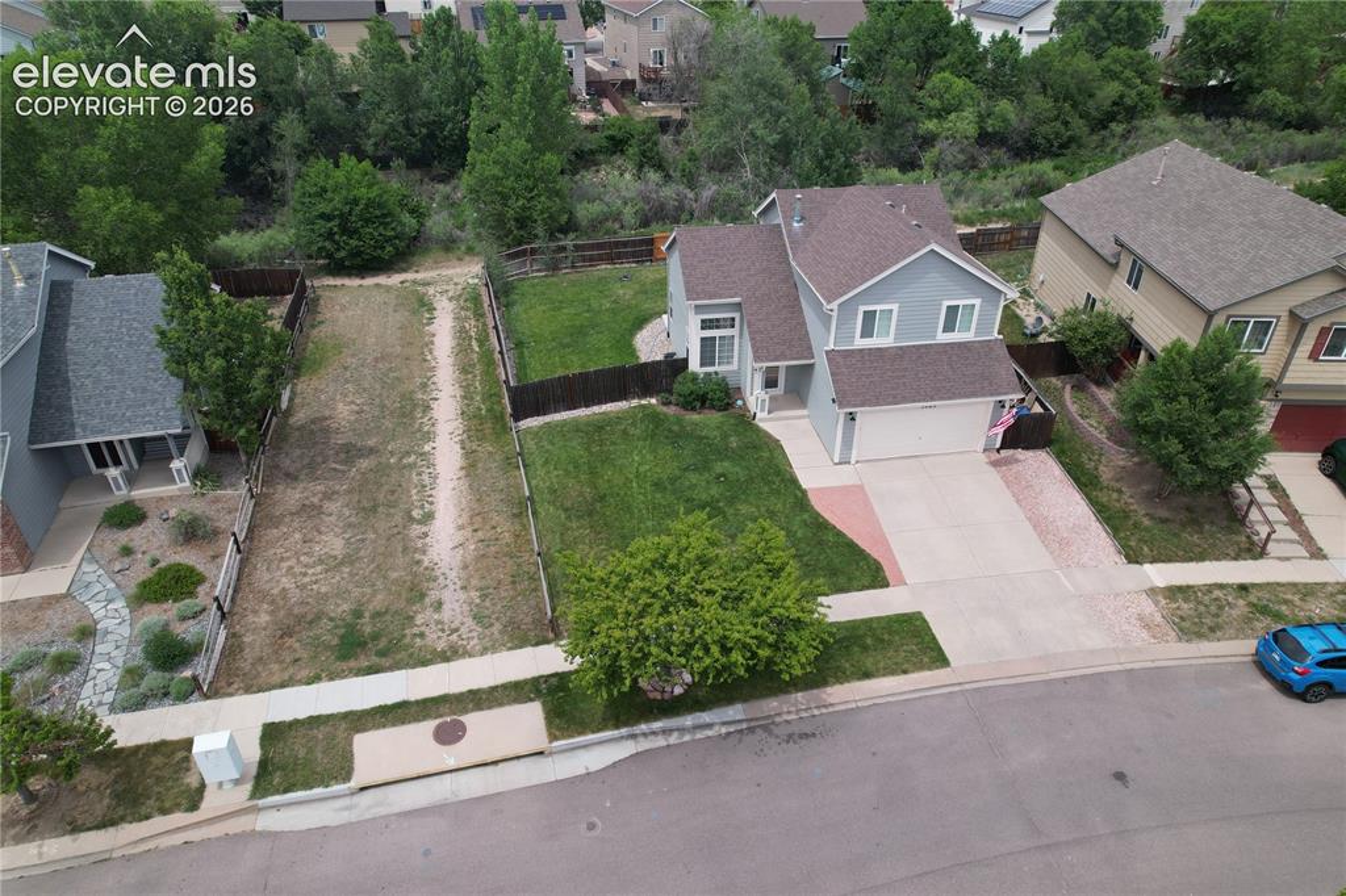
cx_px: 673
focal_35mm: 22
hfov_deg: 78.6
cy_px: 448
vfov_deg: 57.2
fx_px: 822
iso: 100
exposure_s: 1/50
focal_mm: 8.38
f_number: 2.8
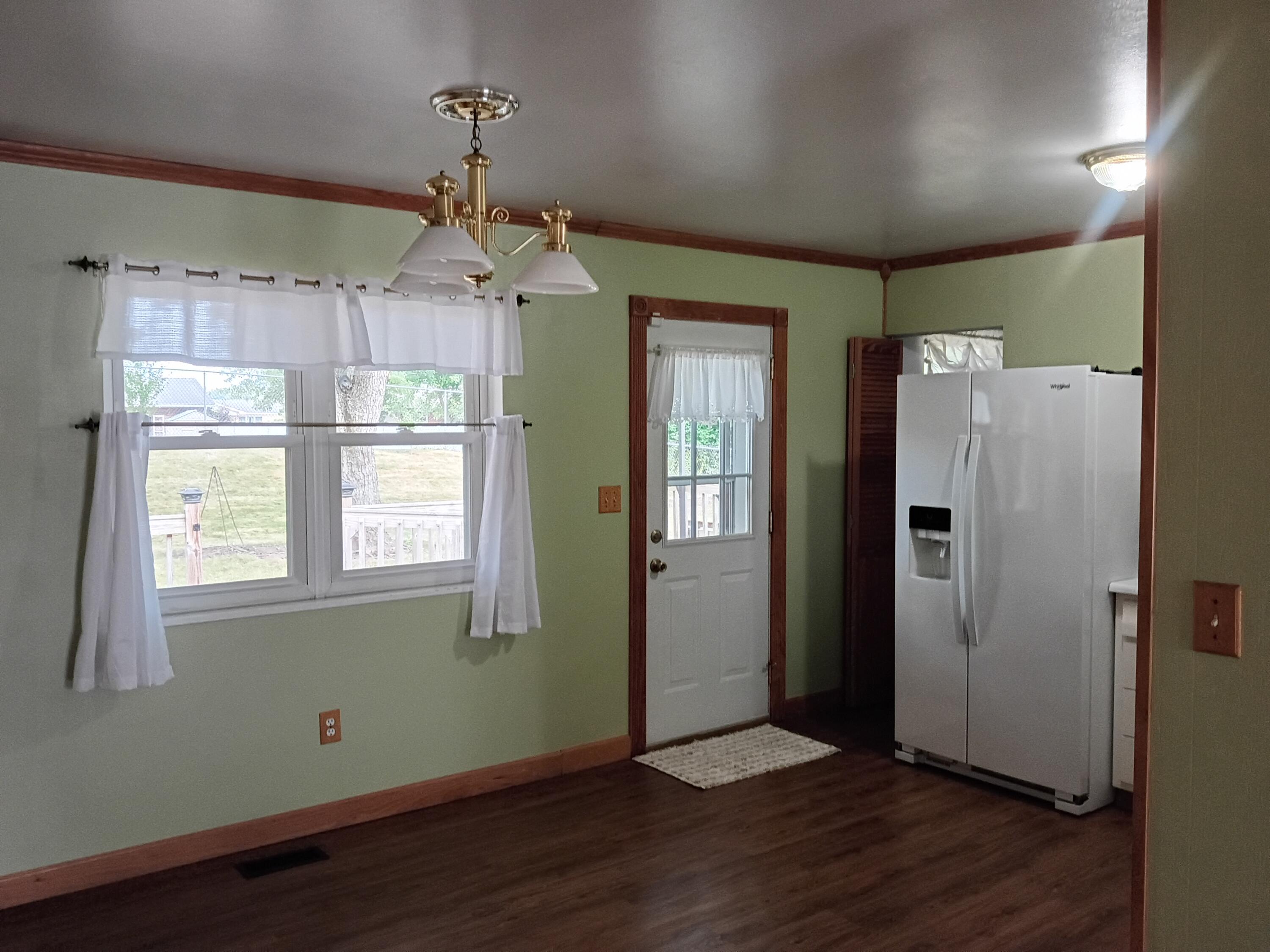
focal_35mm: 28
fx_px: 1027
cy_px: 476
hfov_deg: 63.4
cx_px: 635
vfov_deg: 49.7
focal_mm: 3.42
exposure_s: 1/30
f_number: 2.2
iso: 854
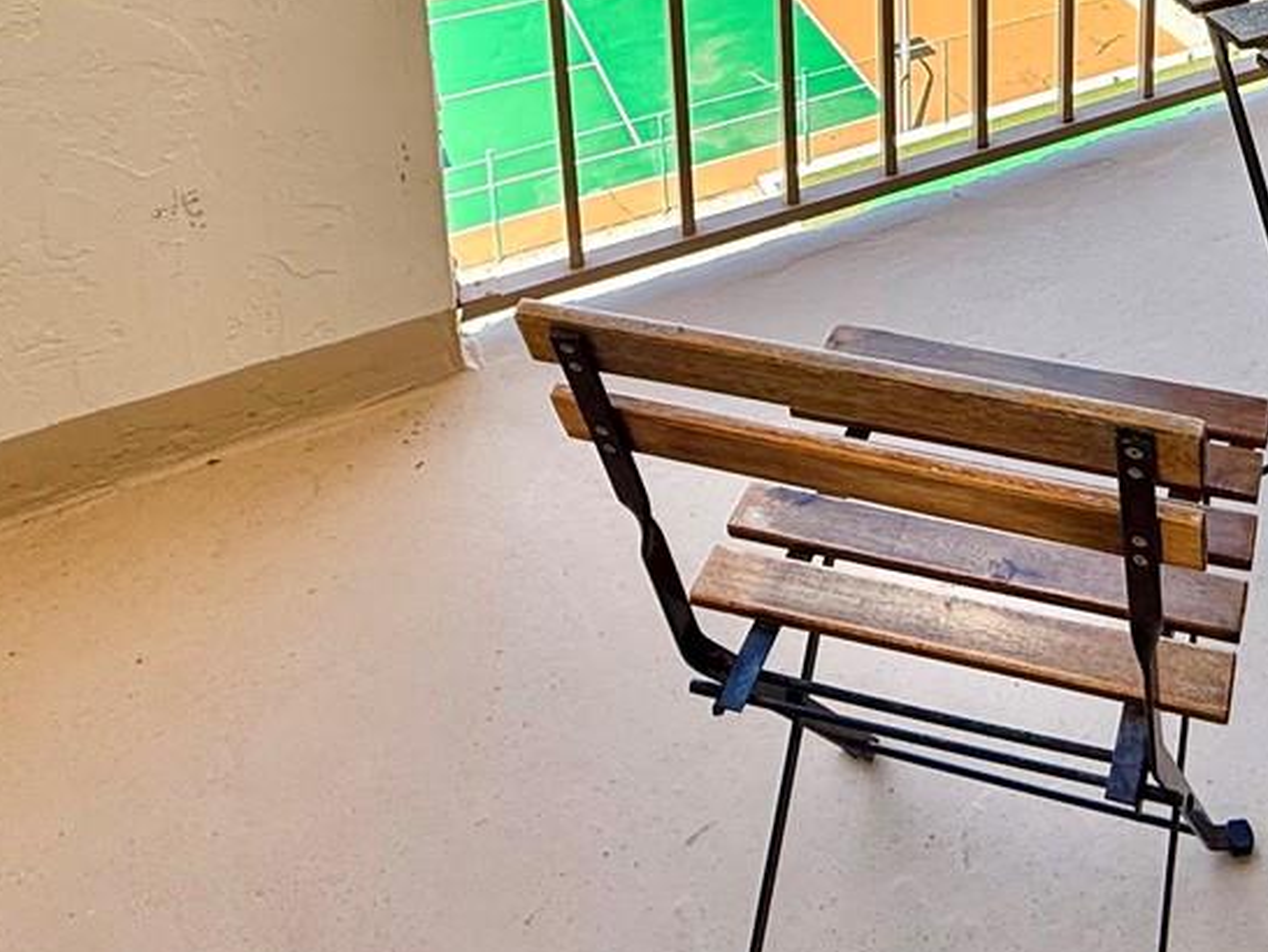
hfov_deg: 43.1
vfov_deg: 28.0
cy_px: -334
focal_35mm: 41
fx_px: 1503
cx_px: 1061
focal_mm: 2.22
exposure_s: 1/531
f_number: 2.2
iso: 64
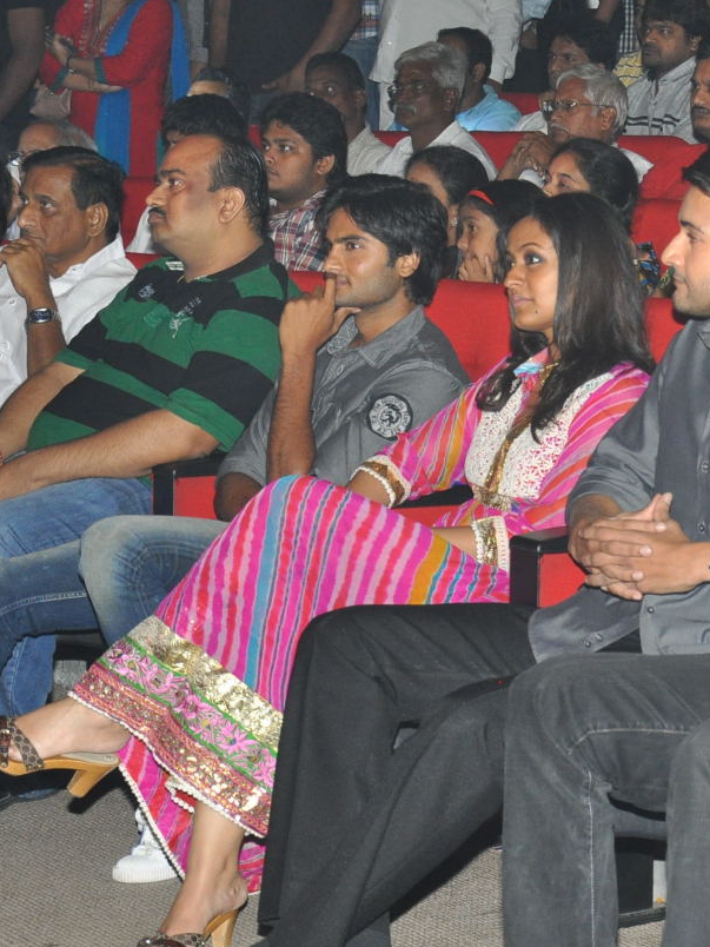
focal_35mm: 109
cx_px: 695
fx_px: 2981
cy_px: 440
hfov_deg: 13.4
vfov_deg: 18.0
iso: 800
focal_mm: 38
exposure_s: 1/80
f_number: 5.6
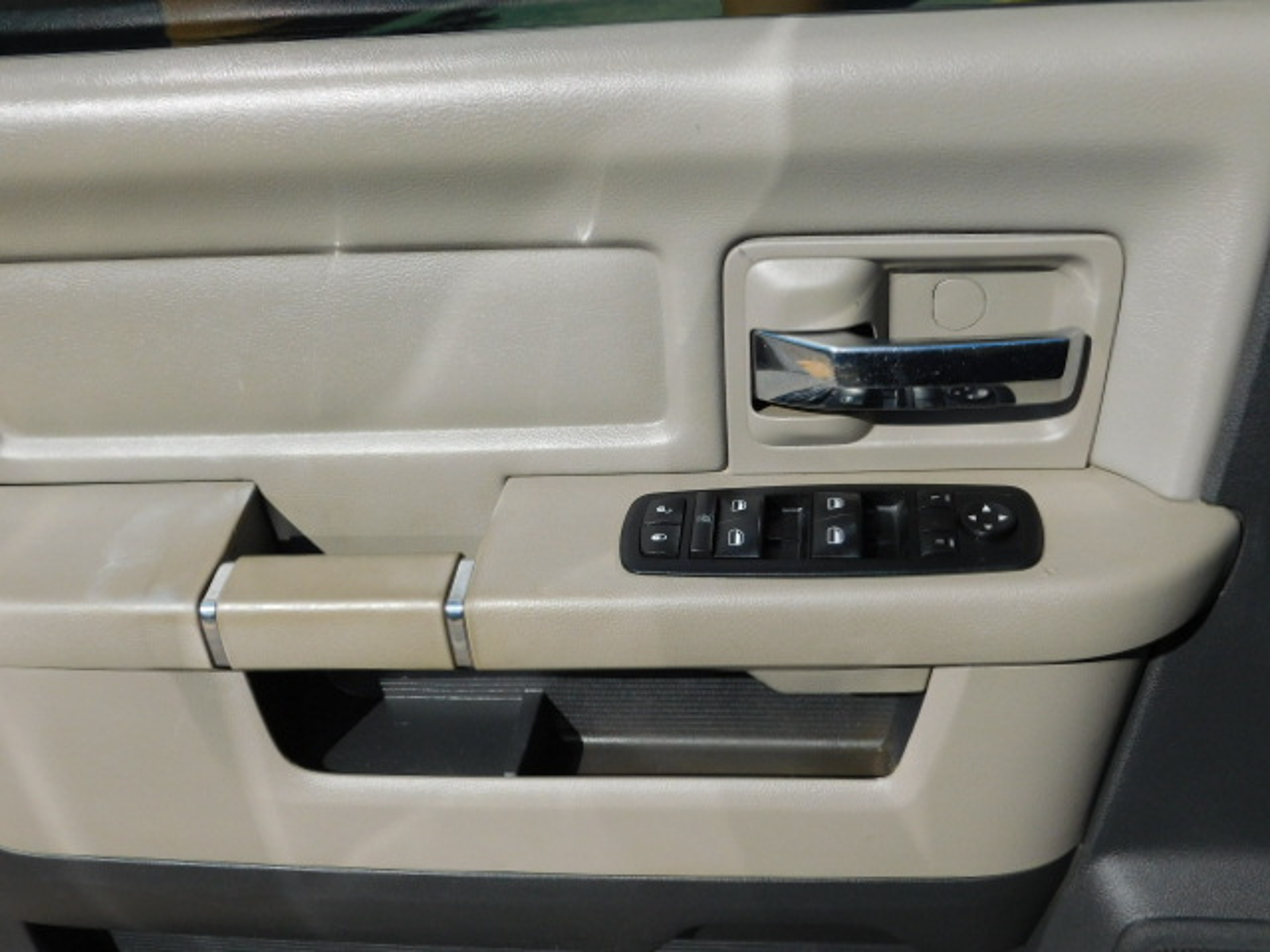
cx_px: 635
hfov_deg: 51.4
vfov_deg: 39.7
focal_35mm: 36
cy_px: 476
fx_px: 1321
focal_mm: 6.3
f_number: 7
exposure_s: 1/400
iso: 125
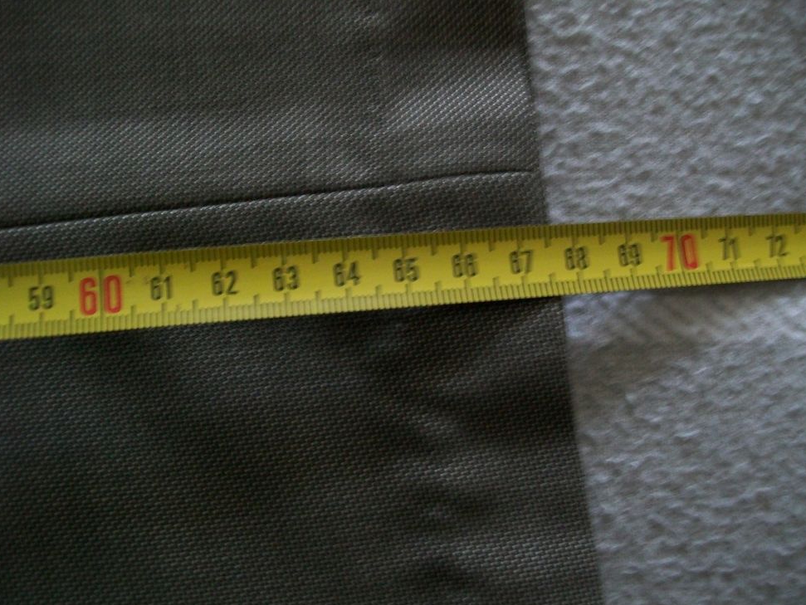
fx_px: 815
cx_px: 409
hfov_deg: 52.6
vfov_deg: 40.7
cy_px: 310
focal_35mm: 35
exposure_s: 1/8
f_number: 2.7
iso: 200
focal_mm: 6.1
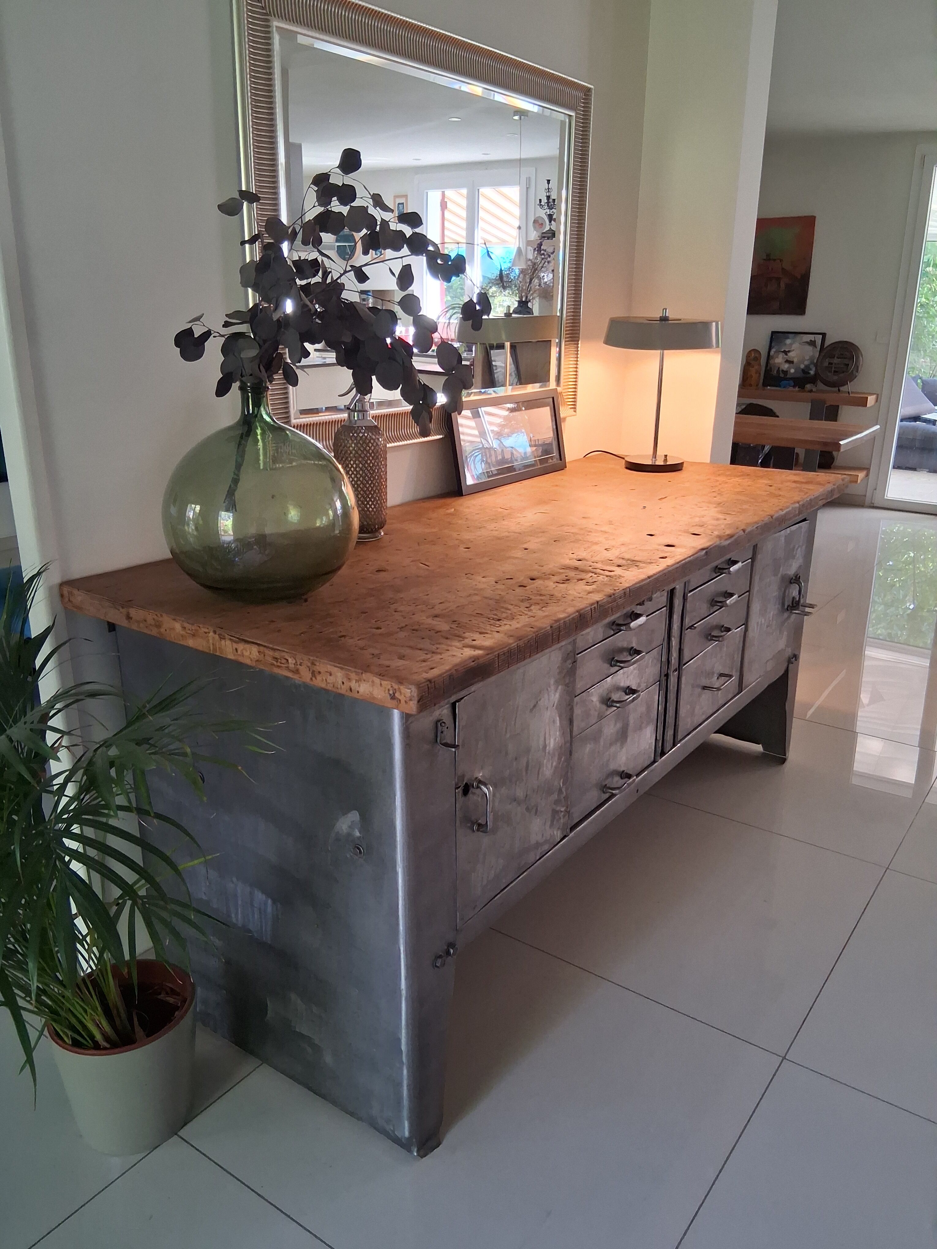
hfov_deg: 53.1
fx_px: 938
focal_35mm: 26
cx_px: 468
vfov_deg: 67.3
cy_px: 624
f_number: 1.8
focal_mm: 3.98
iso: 400
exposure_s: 1/120
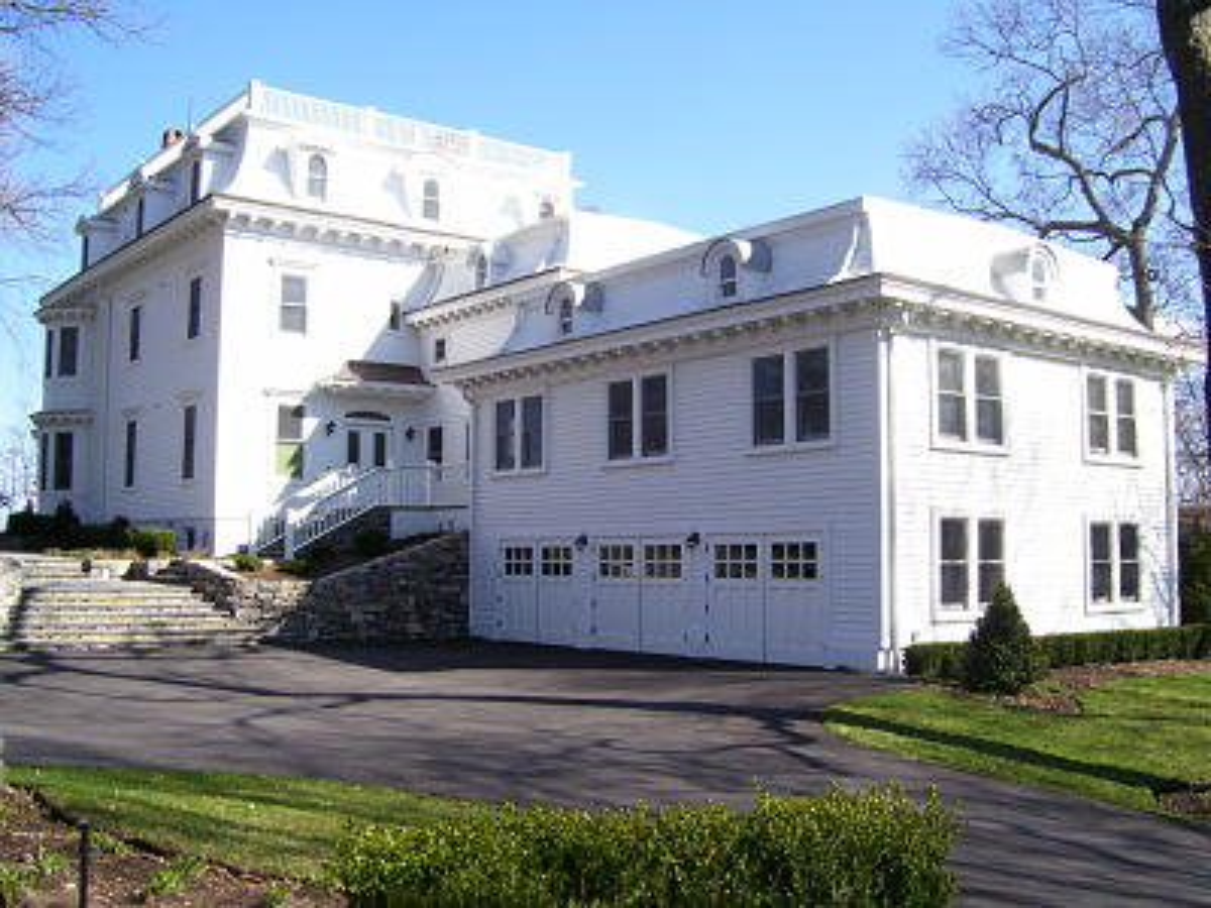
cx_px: 606
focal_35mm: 37
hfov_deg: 50.1
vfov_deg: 38.7
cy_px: 454
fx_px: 1294
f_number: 4.8
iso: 80
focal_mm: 6
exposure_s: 1/250
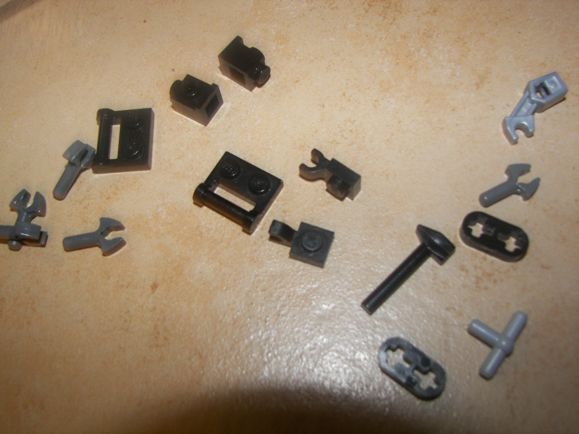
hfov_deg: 51.4
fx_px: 602
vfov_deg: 39.7
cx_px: 290
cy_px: 217
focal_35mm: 36
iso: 100
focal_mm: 6
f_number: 2.8
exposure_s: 1/30
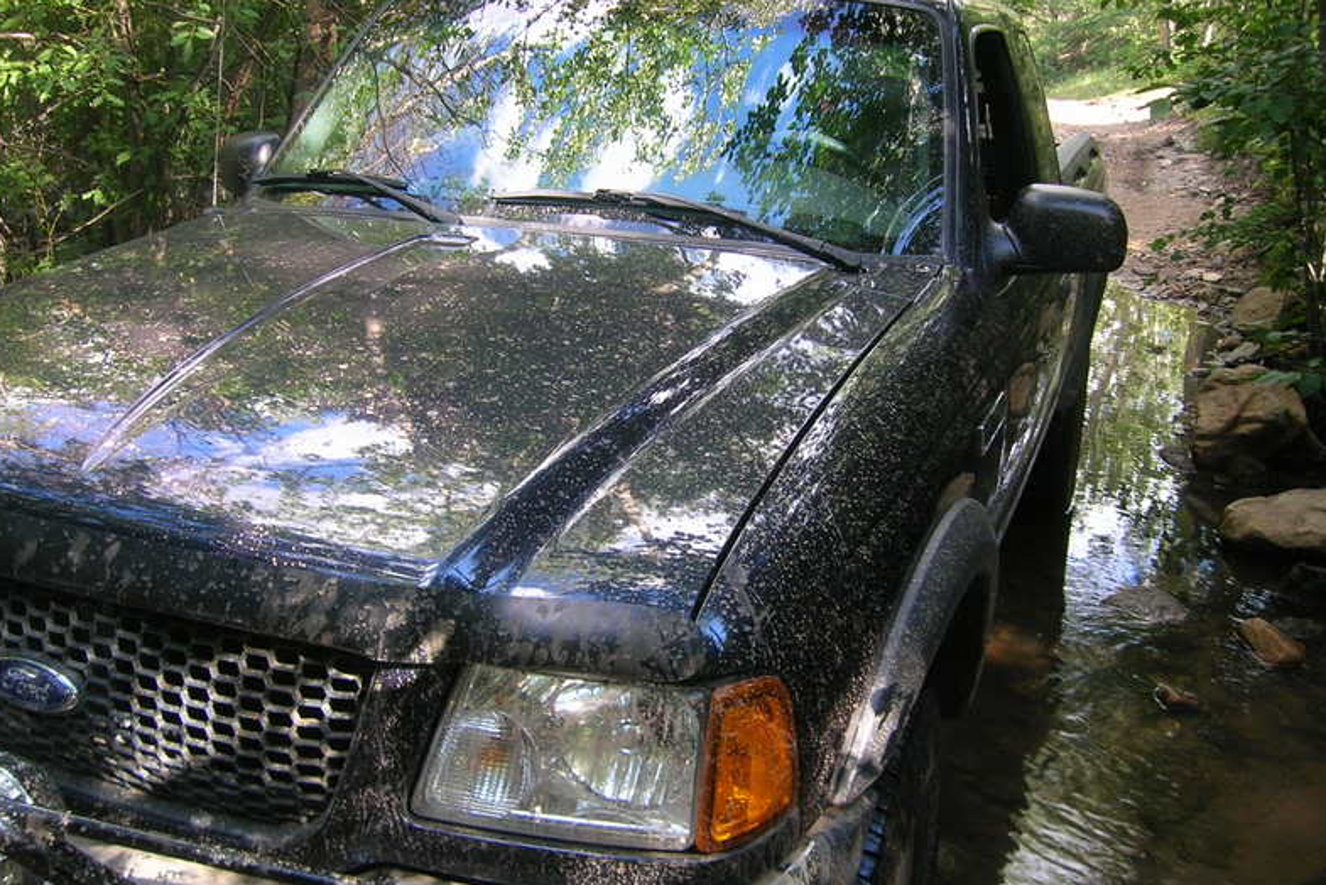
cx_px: 657
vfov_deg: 36.9
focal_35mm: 36
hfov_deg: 53.1
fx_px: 1326
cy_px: 450
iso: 50
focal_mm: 5.7
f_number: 2.9
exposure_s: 1/38.8
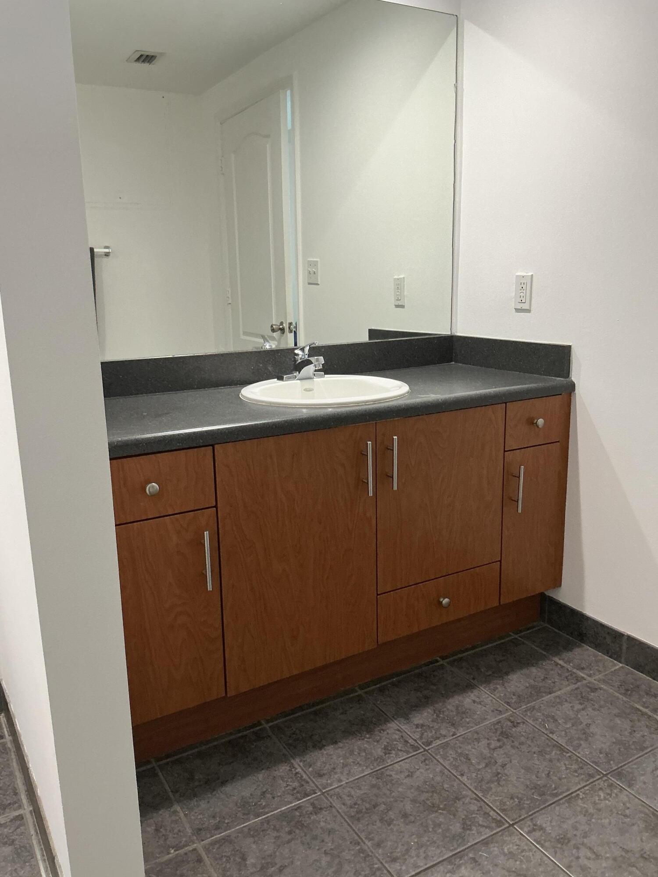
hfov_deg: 49.7
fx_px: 710
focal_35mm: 28
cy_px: 438
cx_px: 329
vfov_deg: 63.4
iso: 100
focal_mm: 3
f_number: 1.8
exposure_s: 1/60
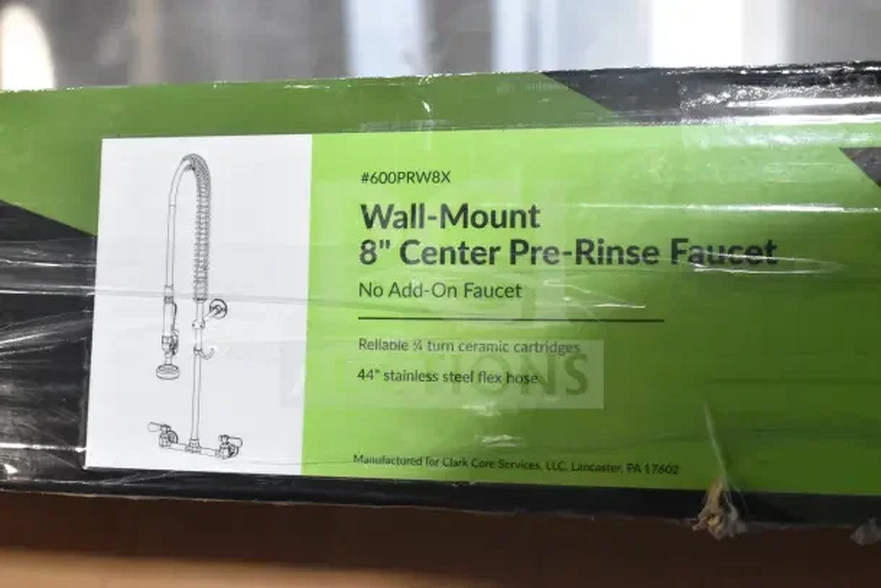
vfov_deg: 25.1
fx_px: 1322
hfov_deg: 36.9
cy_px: 294
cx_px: 440
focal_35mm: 54
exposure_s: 1/250
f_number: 8
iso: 6400
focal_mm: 36
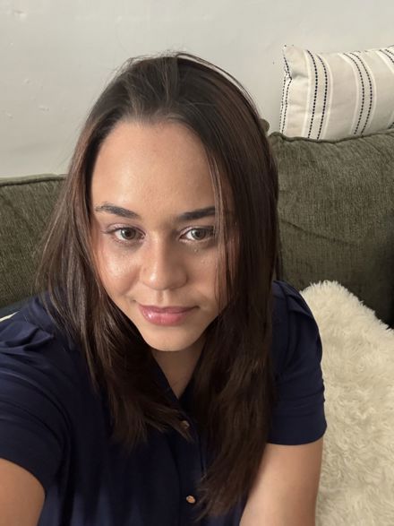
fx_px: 455
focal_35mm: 30
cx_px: 197
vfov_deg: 60.0
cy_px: 263
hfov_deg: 46.8
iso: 320
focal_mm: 2.69
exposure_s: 1/40
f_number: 1.9
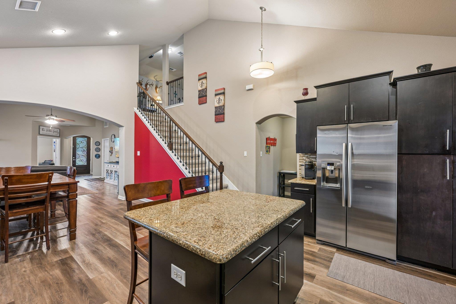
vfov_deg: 77.3
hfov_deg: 100.4
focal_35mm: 15
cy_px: 152
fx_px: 190
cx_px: 228
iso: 400
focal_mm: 15
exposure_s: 1/6
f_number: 6.7
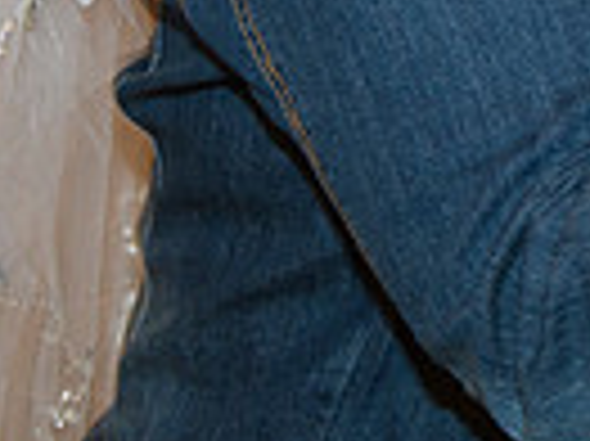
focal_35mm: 192
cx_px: 856
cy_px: -360
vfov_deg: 7.5
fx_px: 3269
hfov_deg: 10.0
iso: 1250
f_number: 2.8
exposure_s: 1/40
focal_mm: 45
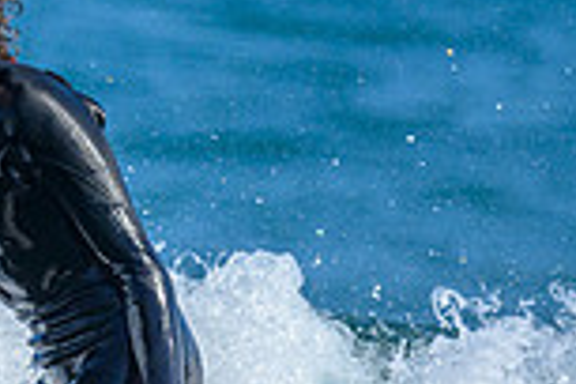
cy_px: 333
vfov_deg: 0.4
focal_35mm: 3818
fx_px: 61083
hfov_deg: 0.5
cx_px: -187
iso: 280
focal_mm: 800
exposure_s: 1/2000
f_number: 6.3
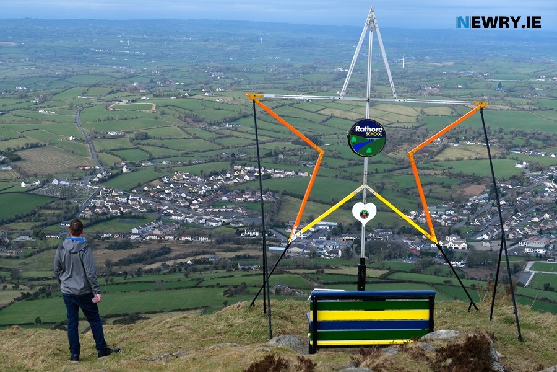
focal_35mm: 75
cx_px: 278
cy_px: 186
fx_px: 1160
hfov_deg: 27.0
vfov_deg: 18.2
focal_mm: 50
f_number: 5.6
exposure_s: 1/1100
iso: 400
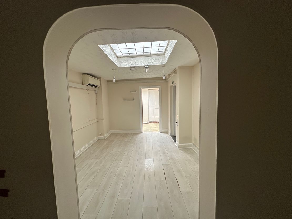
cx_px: 146
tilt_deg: -4.1
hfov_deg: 102.1
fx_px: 118
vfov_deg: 85.7
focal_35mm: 14
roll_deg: +1.9
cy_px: 110
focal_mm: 2.22
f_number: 2.2
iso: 125
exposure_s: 1/99
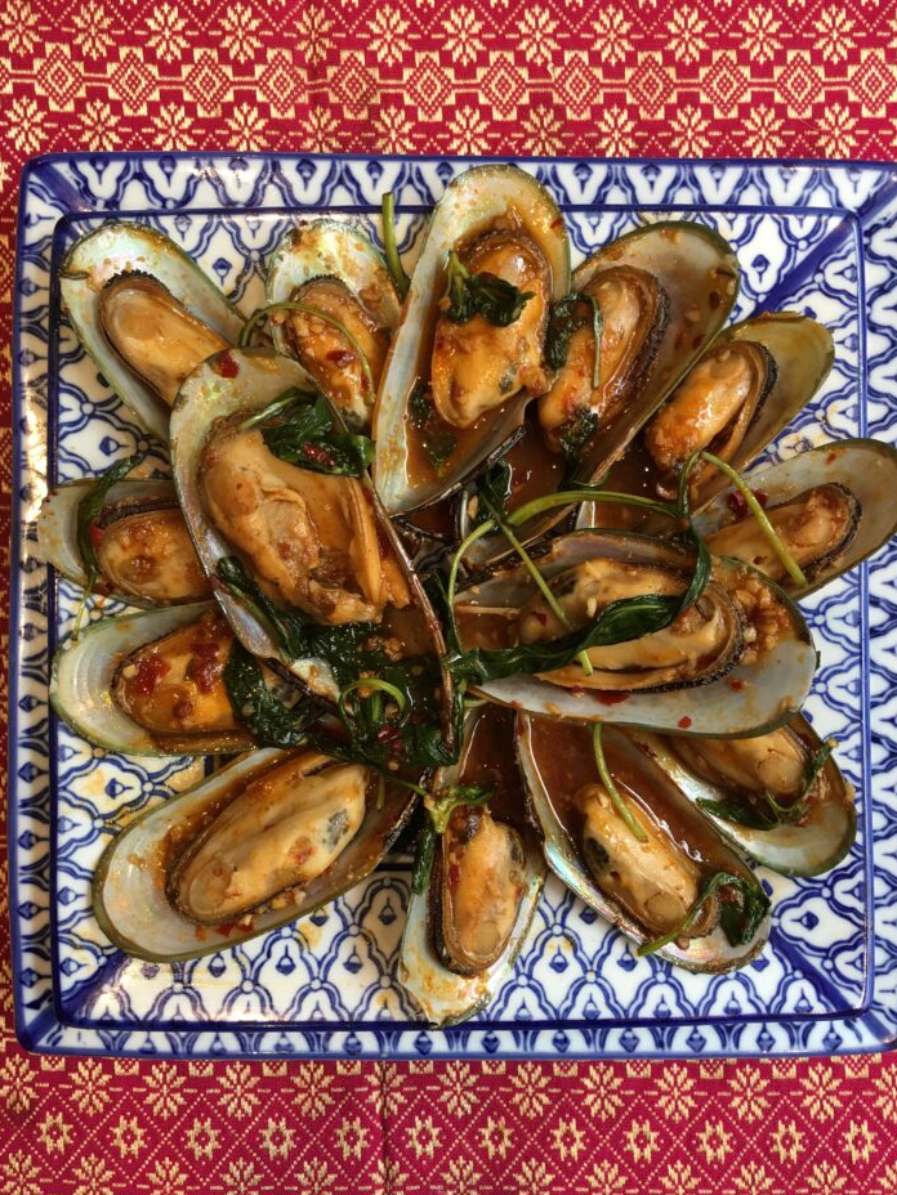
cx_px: 481
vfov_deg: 56.8
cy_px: 607
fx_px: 1106
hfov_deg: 44.1
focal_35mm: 32
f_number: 2.2
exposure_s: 1/33
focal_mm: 4.15
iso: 40
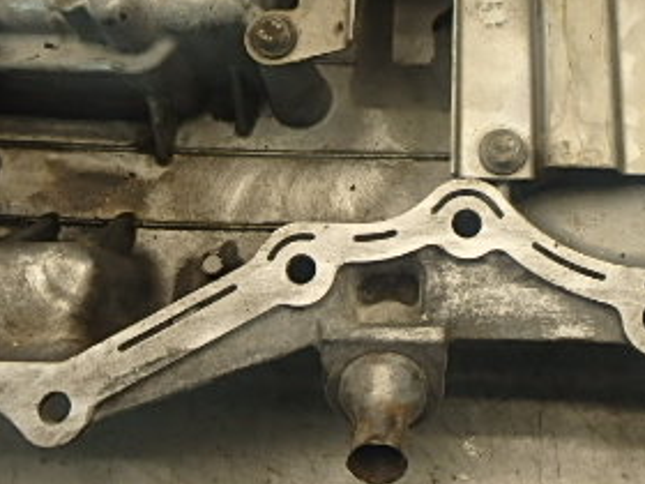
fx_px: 894
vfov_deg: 29.2
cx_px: 438
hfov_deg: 39.1
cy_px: 62
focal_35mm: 48
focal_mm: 3.7
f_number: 3.5
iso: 200
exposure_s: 1/60
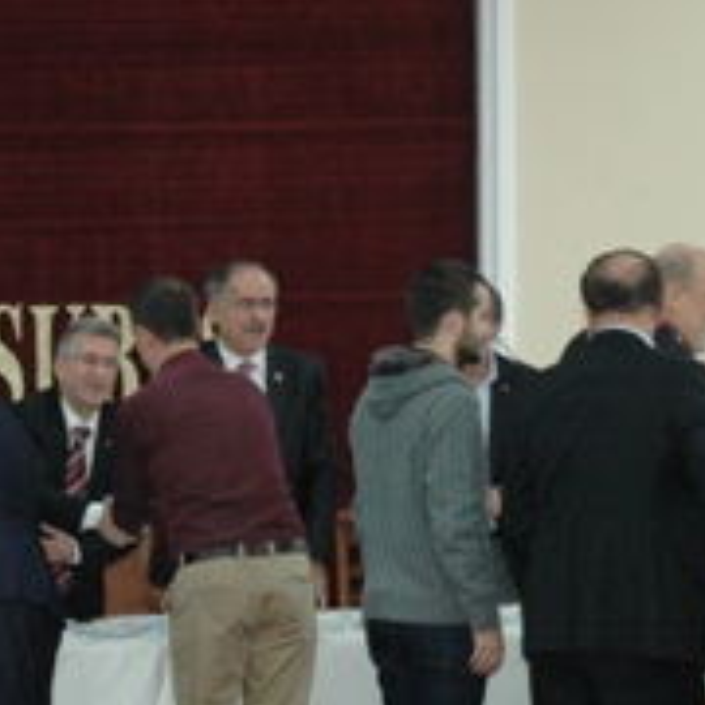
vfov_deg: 11.9
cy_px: 478
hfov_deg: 11.9
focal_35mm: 146
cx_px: 118
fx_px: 3364
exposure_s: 1/60
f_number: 4.5
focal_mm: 46
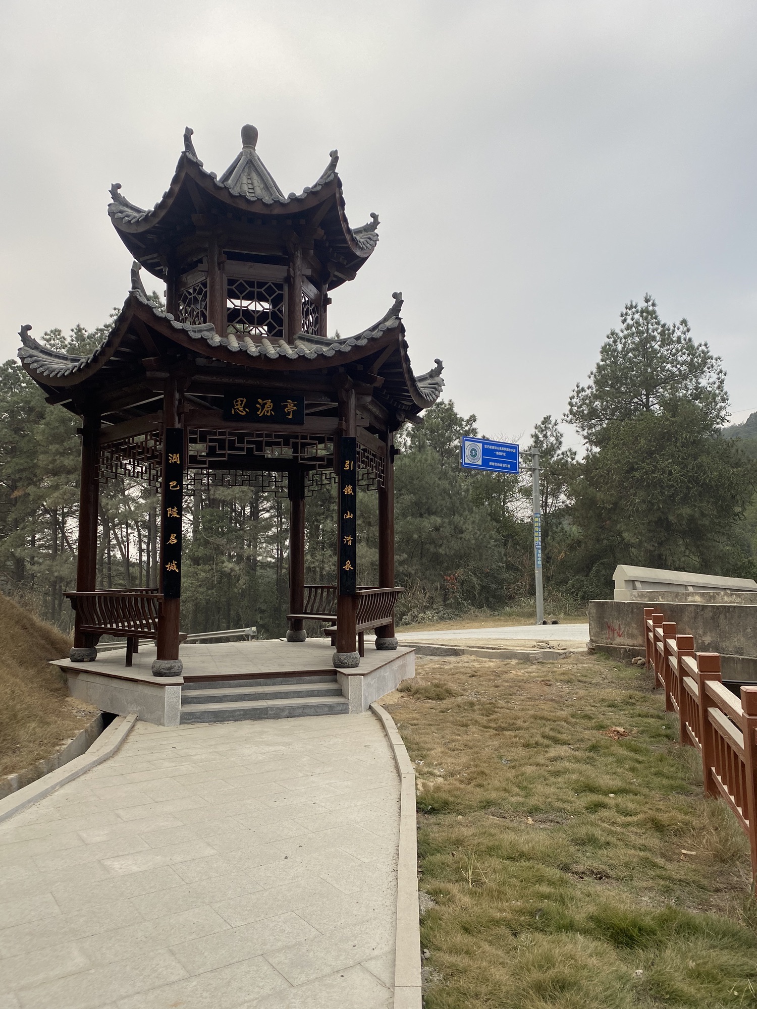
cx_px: 378
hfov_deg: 53.1
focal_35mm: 26
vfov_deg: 67.3
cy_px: 504
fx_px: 758
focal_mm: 4.25
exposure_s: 1/223
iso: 32
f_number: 1.8
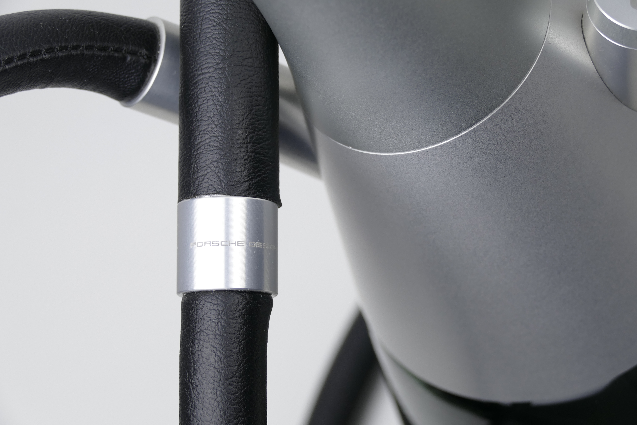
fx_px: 1982
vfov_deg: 12.2
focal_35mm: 112
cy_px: 212
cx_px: 318
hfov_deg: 18.3
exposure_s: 1/60
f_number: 4.5
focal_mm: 40.84
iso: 125
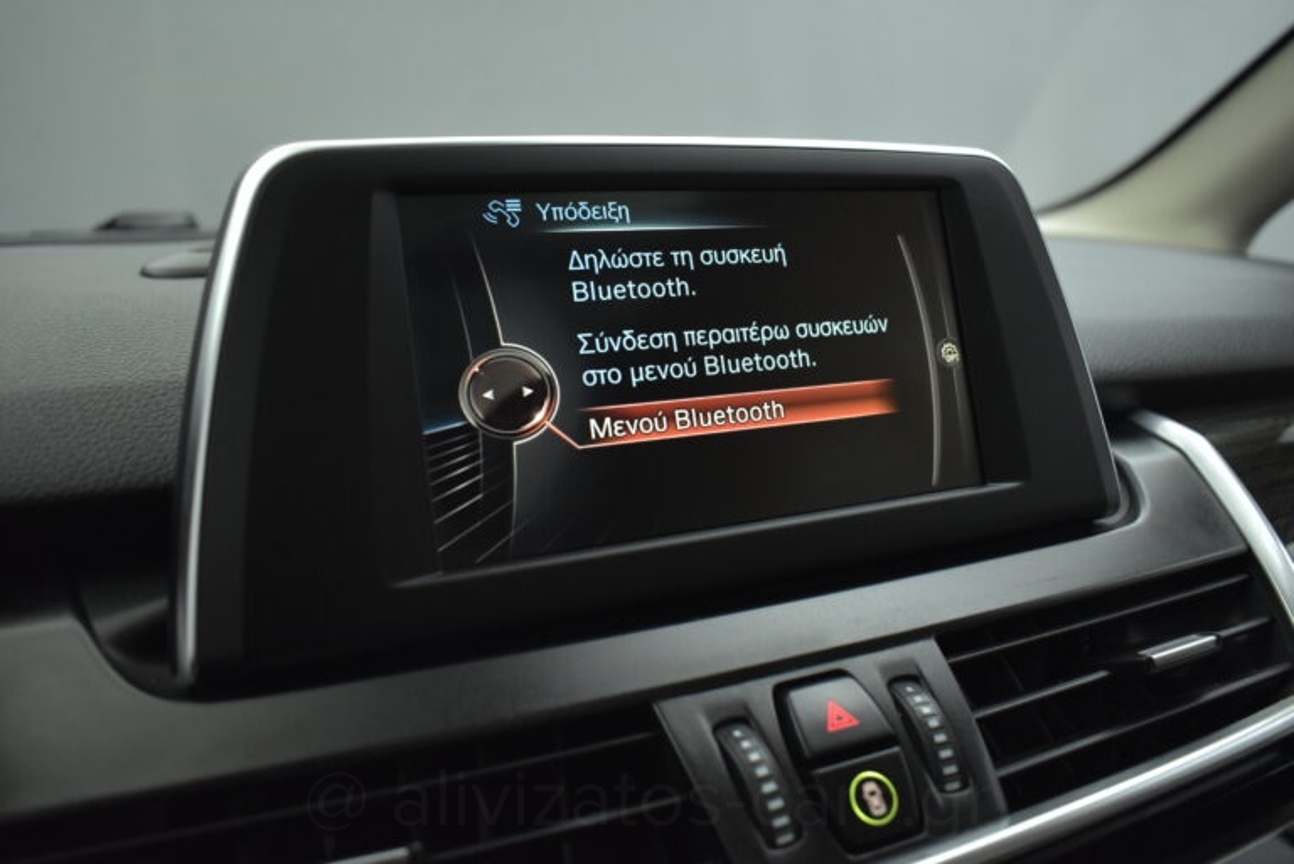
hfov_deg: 67.4
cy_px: 432
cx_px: 647
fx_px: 971
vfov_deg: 48.0
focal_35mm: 27
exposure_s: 1/125
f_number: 3.5
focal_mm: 18
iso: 1600
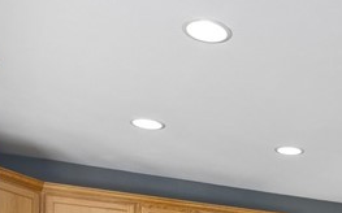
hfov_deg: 30.8
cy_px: 340
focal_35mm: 59
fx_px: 550
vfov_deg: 18.8
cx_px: 378
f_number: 5.6
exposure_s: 1/20
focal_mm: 14
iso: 200
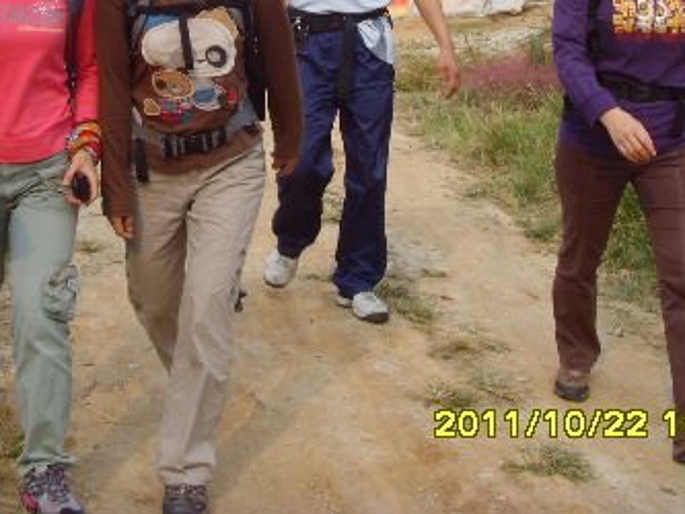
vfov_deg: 19.2
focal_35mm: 75
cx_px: 228
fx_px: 1485
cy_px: 33
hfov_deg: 25.8
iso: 80
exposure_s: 1/180
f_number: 6.3
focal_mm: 6.6
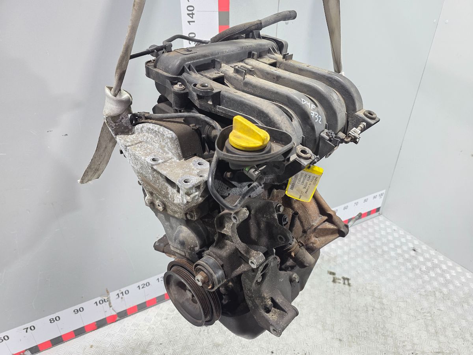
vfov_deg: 58.9
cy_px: 178
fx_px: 314
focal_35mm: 23
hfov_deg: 73.9
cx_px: 236
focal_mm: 6.3
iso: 250
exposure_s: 1/100
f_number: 1.7
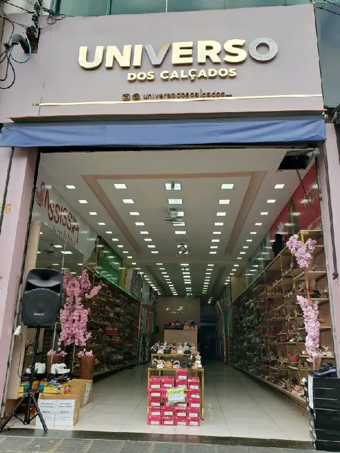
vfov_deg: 67.3
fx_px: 340
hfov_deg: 53.1
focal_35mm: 26
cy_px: 226
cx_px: 170
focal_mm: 4.3
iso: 50
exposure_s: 1/345
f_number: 2.4
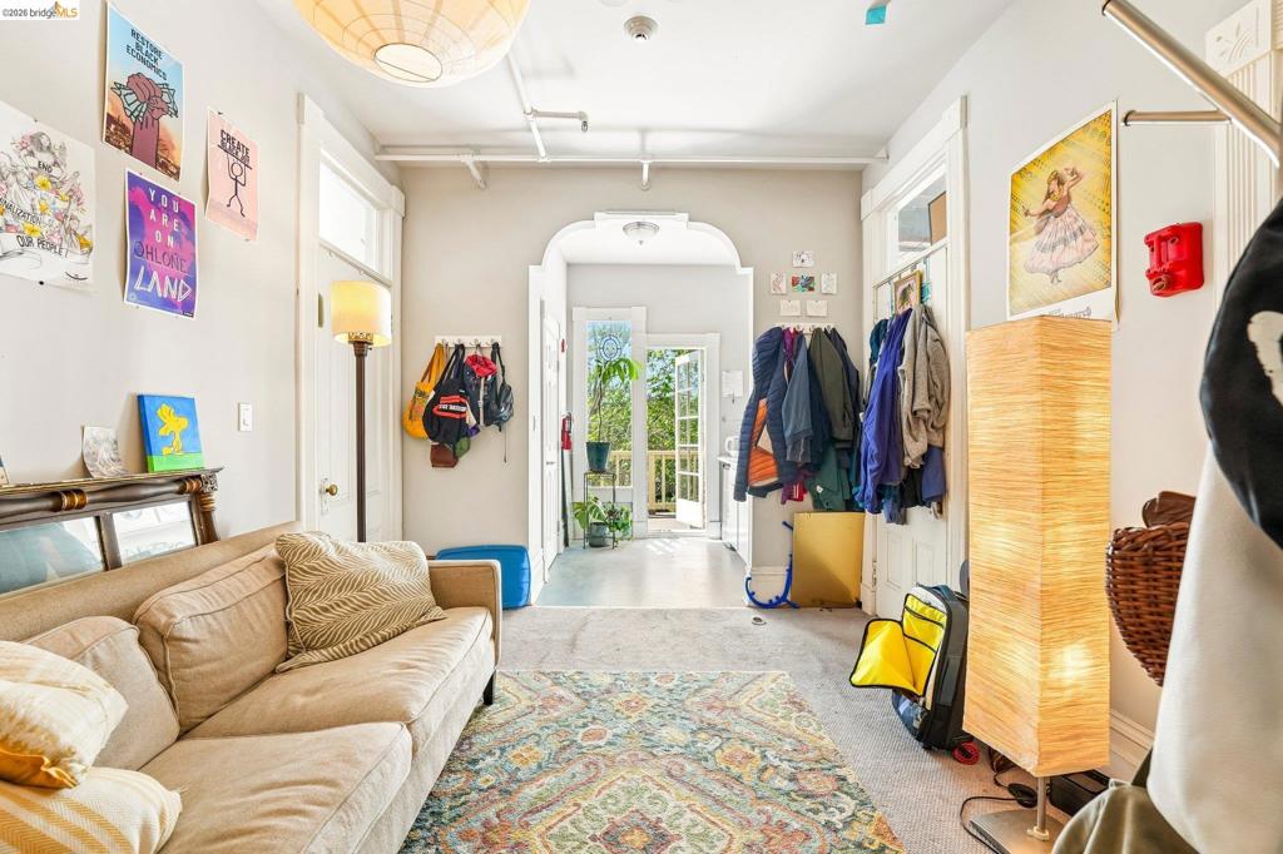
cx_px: 642
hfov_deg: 104.3
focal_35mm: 14
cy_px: 427
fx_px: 499
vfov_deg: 81.2
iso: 640
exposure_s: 1/25
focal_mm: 14
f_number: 8
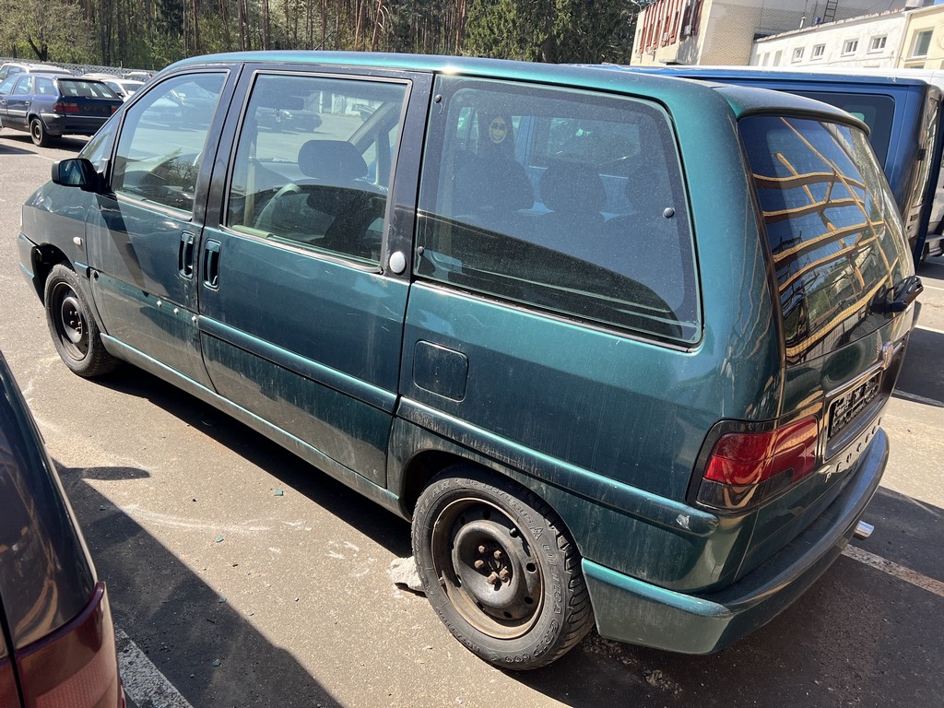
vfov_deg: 53.1
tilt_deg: -20.0
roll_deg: -6.5
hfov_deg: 67.3
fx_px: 709
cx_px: 472
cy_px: 354
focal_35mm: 26
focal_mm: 5.7
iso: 50
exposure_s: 1/1079
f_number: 1.5
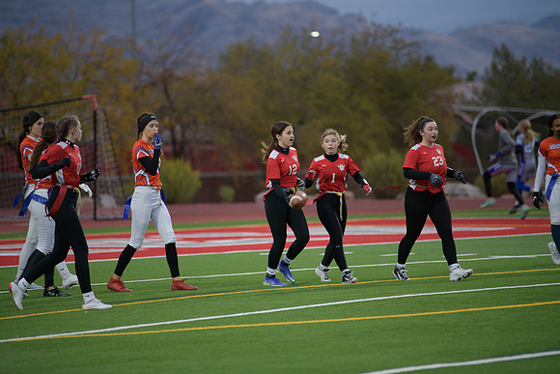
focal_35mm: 200
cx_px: 280
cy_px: 187
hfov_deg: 10.3
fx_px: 3112
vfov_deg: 6.9
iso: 280
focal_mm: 200
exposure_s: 1/200
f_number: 2.8
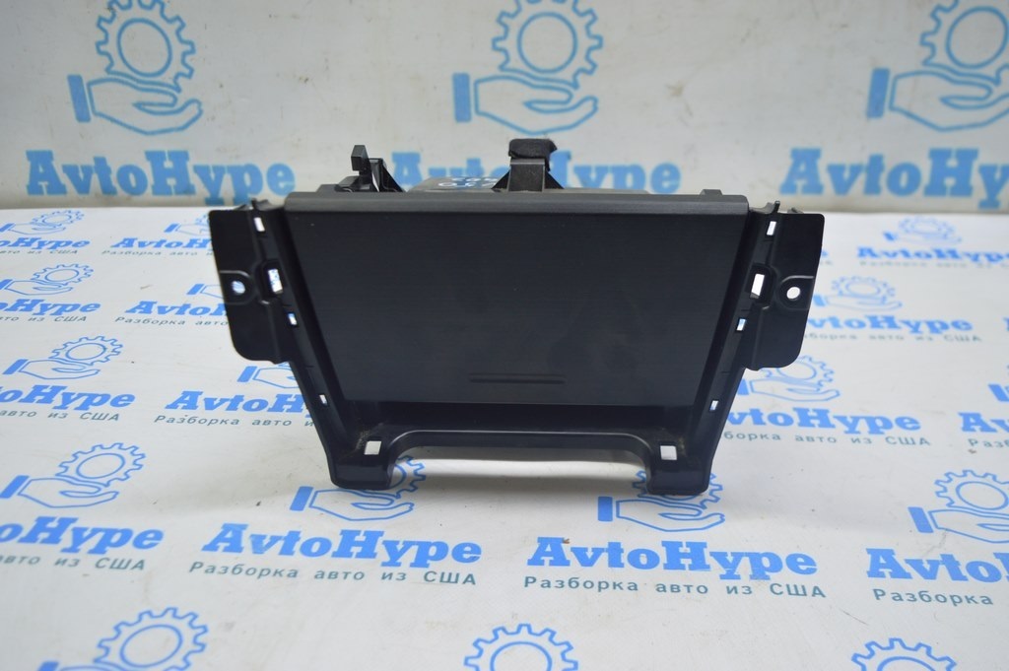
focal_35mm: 34
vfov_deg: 38.3
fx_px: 966
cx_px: 504
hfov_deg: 55.1
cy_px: 336
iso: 400
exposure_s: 1/40
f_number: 3.8
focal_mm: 23
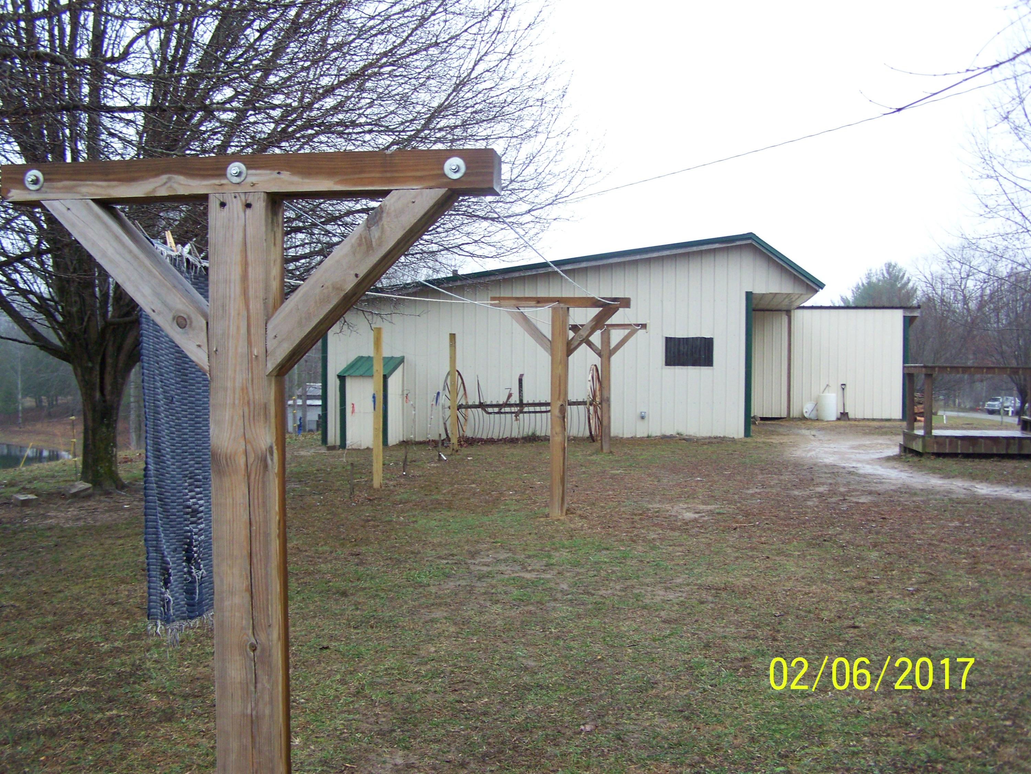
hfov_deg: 49.0
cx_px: 516
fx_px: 1132
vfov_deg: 37.7
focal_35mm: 38
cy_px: 387
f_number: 2.8
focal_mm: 6.3
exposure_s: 1/60
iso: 160
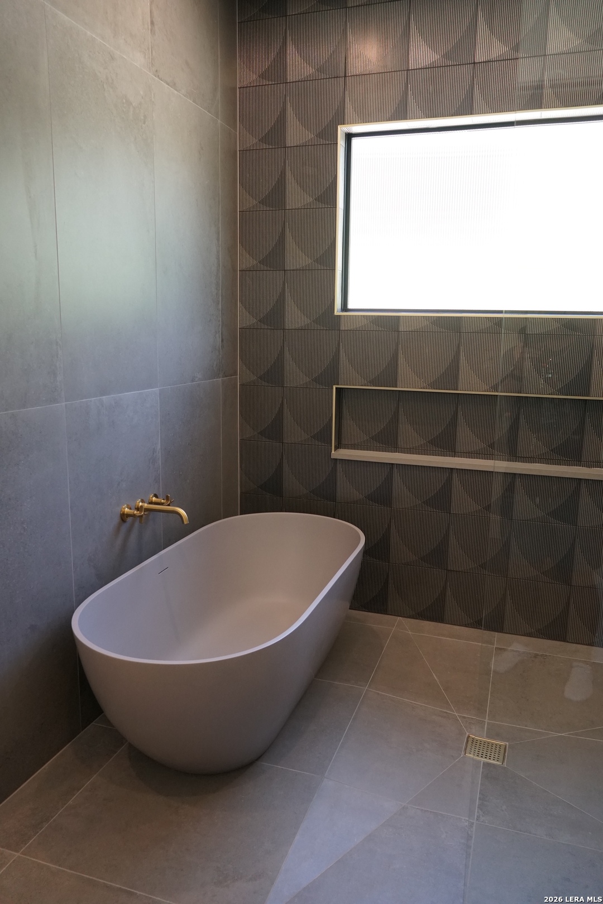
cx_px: 302
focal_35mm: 27
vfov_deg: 67.4
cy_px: 452
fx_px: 678
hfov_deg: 47.9
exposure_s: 1/160
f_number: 4
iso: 1000
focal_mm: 18
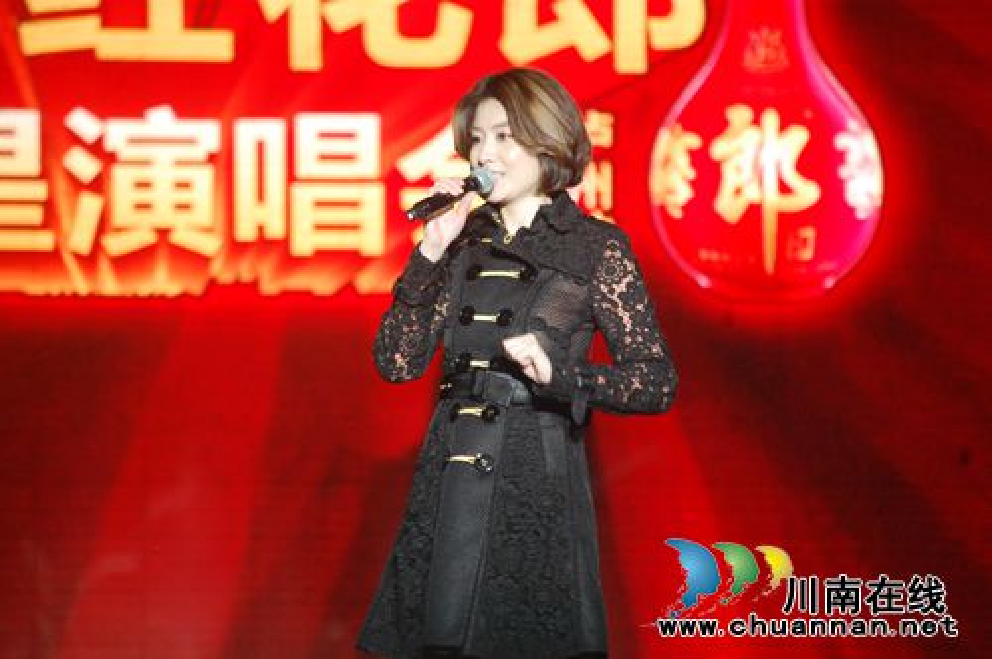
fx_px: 8256
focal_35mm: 300
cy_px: 330
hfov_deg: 6.9
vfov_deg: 4.6
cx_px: 496
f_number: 5.6
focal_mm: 200
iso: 1600
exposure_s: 1/125
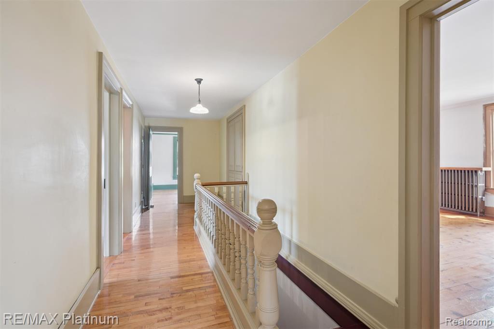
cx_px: 247
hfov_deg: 93.3
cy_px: 164
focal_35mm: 17
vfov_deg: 70.3
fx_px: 233
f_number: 9
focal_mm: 17
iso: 400
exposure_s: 1/1.67
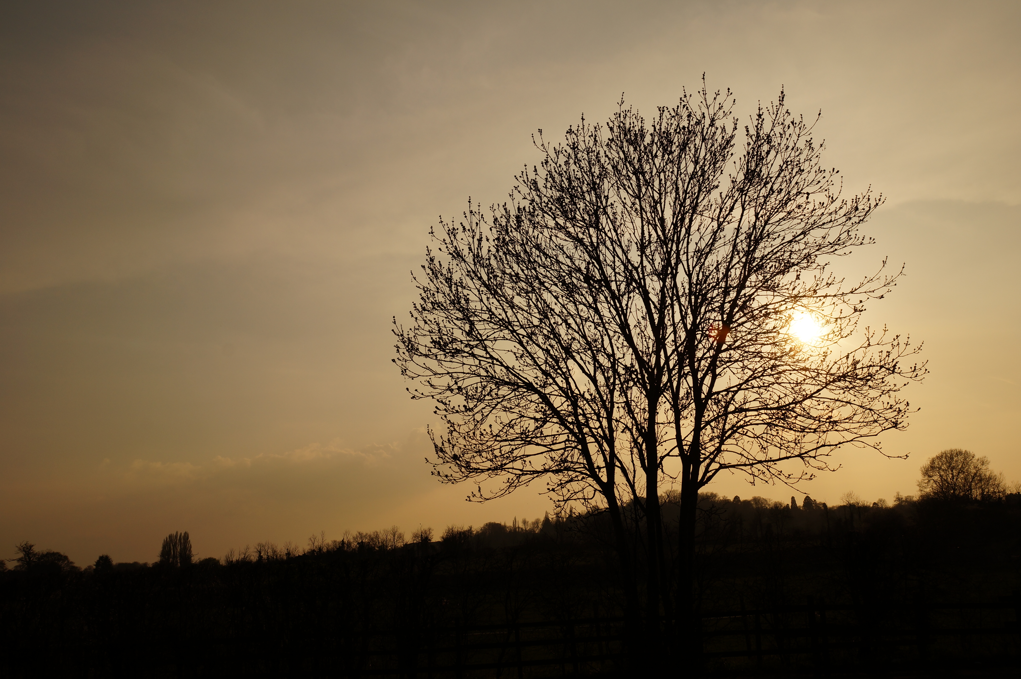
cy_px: 340
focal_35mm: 33
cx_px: 510
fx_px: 935
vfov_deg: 39.9
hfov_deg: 57.3
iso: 100
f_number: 11
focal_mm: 22
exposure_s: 1/800
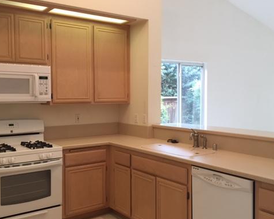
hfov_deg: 48.0
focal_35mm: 38
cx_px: 138
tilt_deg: -2.7
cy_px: 108
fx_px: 308
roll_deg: -0.8
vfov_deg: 39.1
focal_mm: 4.15
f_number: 2.2
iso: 64
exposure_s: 1/30
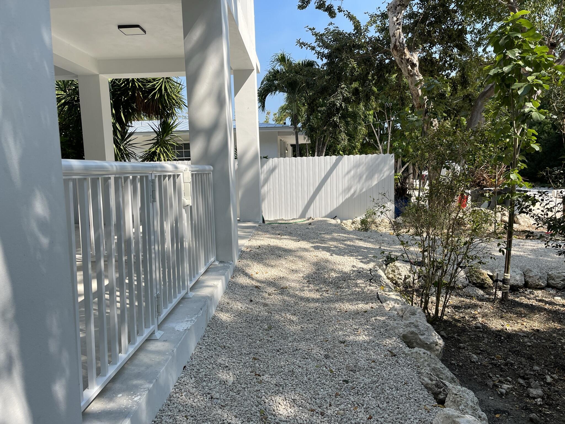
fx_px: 424
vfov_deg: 53.1
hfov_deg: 67.3
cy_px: 212
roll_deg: +2.0
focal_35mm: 26
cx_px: 282
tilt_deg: -5.6
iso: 32
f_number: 1.6
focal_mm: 5.1
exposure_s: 1/2123
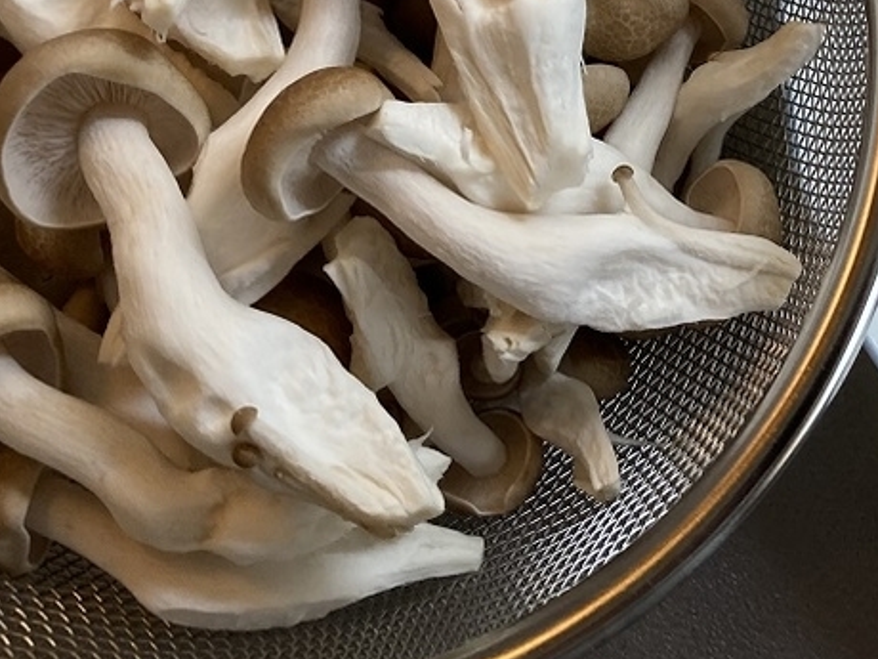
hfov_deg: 25.5
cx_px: 851
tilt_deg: -73.8
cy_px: -134
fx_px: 1852
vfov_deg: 19.0
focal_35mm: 73
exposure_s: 1/50
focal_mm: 3.99
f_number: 1.8
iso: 80
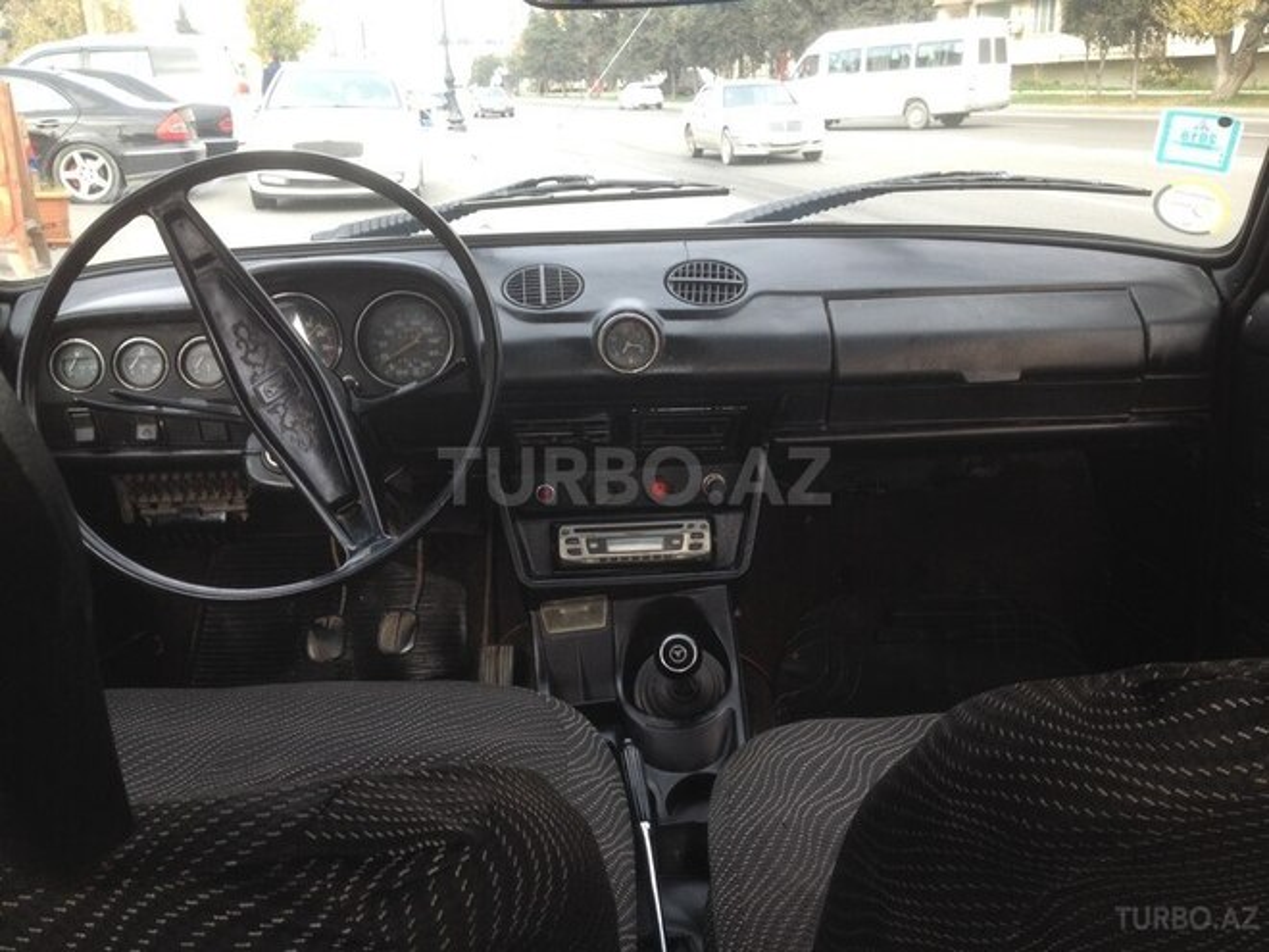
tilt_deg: -22.1
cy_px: 476
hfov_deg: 52.6
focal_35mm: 35
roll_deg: +1.7
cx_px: 634
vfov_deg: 40.7
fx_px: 1283
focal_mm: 4.28
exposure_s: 1/120
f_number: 2.4
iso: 64
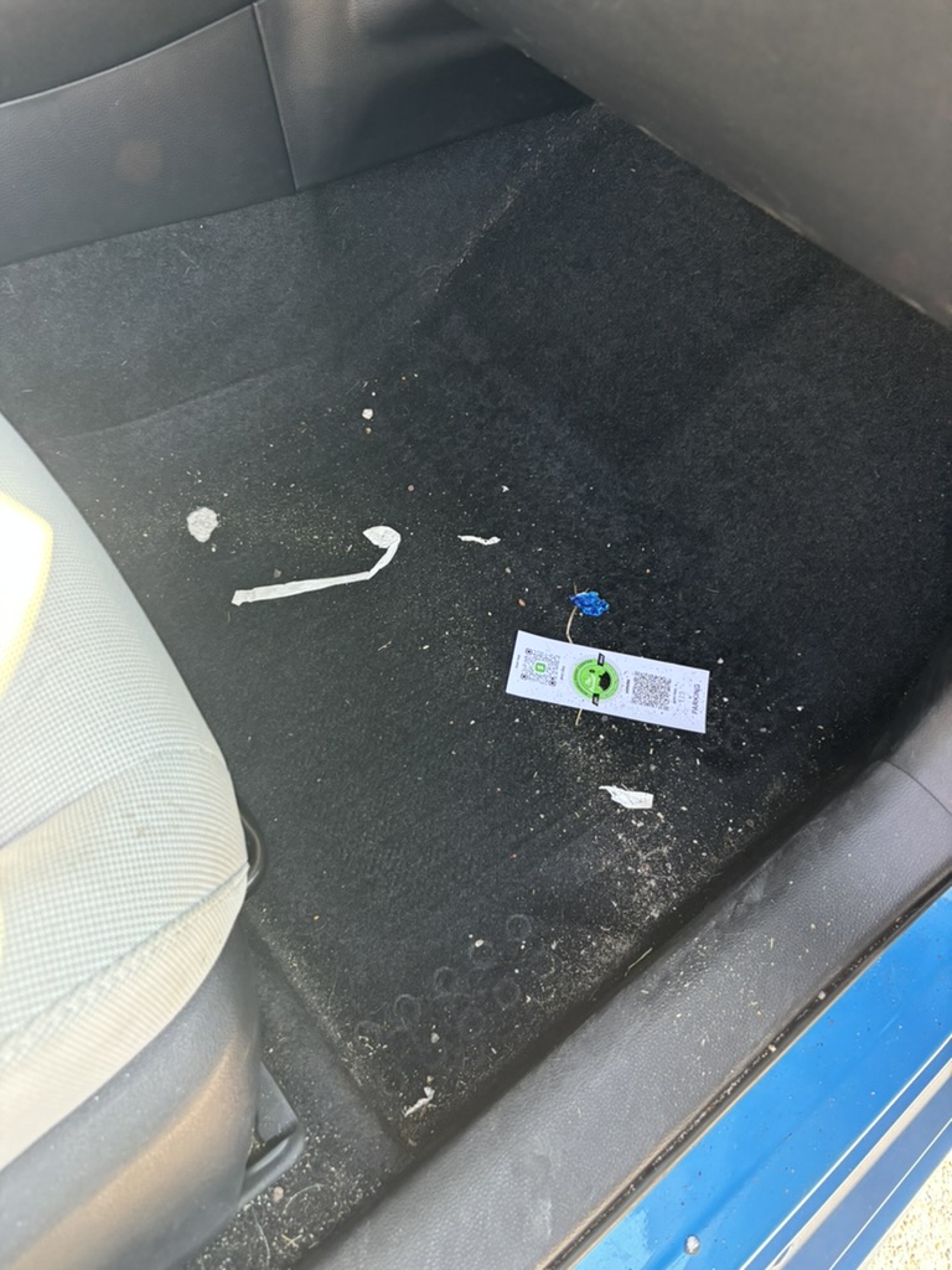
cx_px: 476
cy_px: 635
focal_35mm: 26
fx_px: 953
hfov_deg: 53.1
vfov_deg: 67.3
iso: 125
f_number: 1.6
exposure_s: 1/89
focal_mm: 5.96
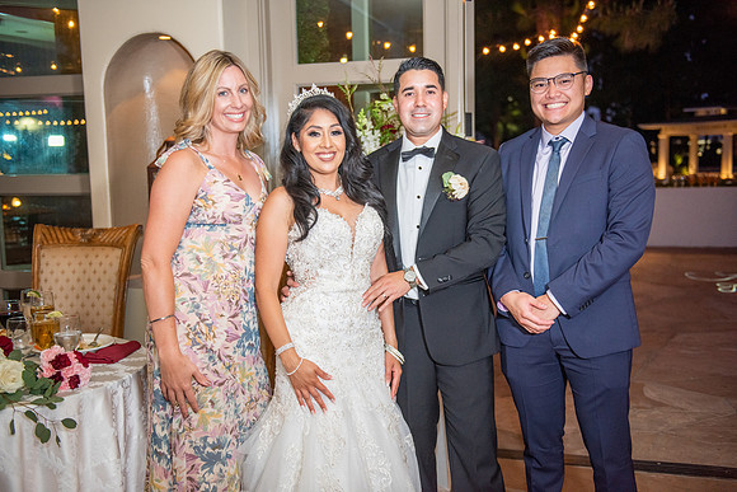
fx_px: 819
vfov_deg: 33.4
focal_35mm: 40
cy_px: 246
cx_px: 368
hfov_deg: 48.4
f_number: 2.8
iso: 1250
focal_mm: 40
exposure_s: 1/125
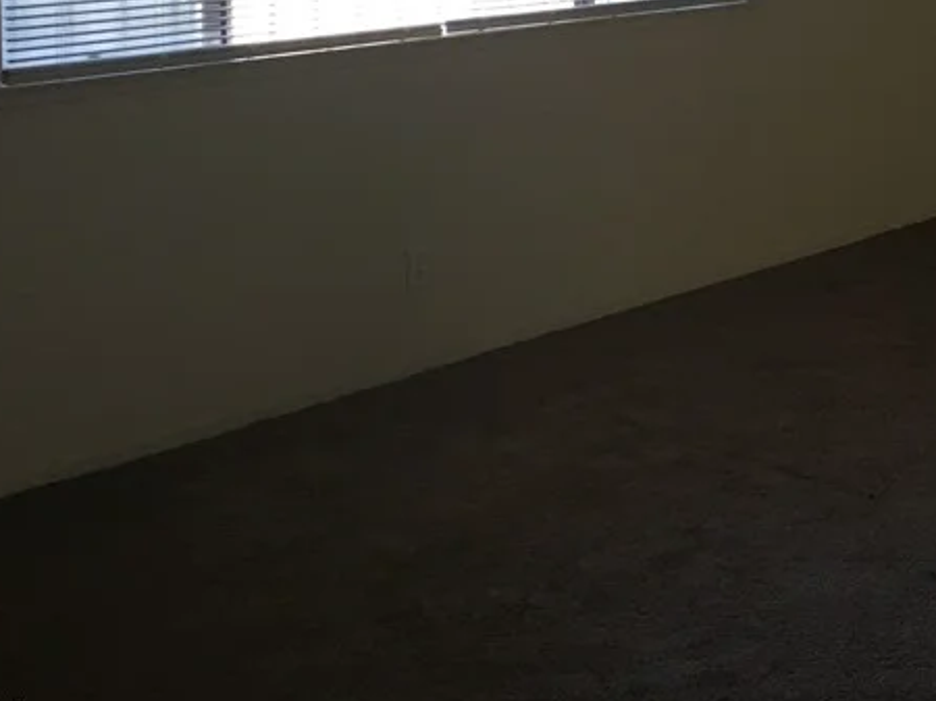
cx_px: 867
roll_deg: -1.2
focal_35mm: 66
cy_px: -44
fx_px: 1784
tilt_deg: -4.5
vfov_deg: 21.3
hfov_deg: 28.1
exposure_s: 1/30
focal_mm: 4.15
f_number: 2.2
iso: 80
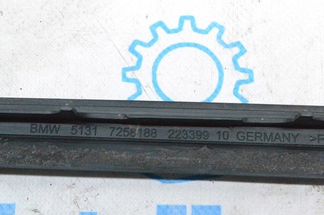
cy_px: 108
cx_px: 162
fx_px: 742
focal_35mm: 82
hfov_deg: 24.6
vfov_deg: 16.5
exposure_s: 1/160
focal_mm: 55
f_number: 9
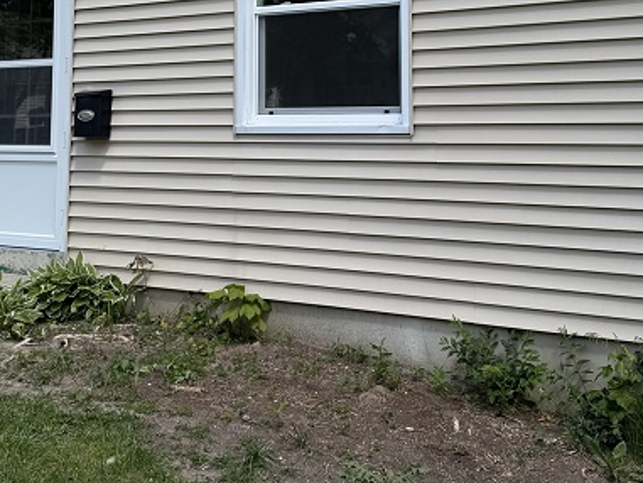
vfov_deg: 25.8
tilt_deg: +6.6
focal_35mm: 54
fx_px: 1003
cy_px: 14
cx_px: 316
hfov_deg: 35.5
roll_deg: +0.0
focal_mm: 6.76
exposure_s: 1/2703
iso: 80
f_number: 1.78
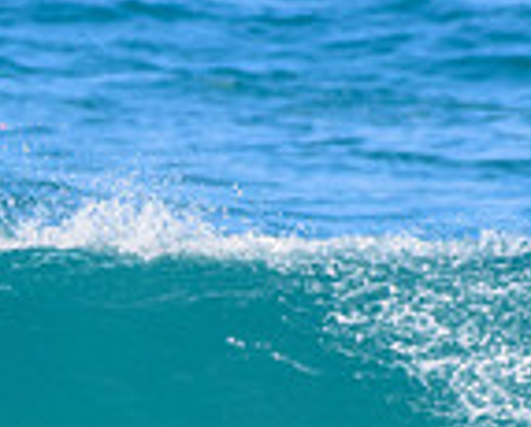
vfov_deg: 0.5
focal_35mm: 2847
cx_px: -334
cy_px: 514
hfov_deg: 0.7
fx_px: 44834
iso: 450
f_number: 5.6
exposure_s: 1/2000
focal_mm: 500
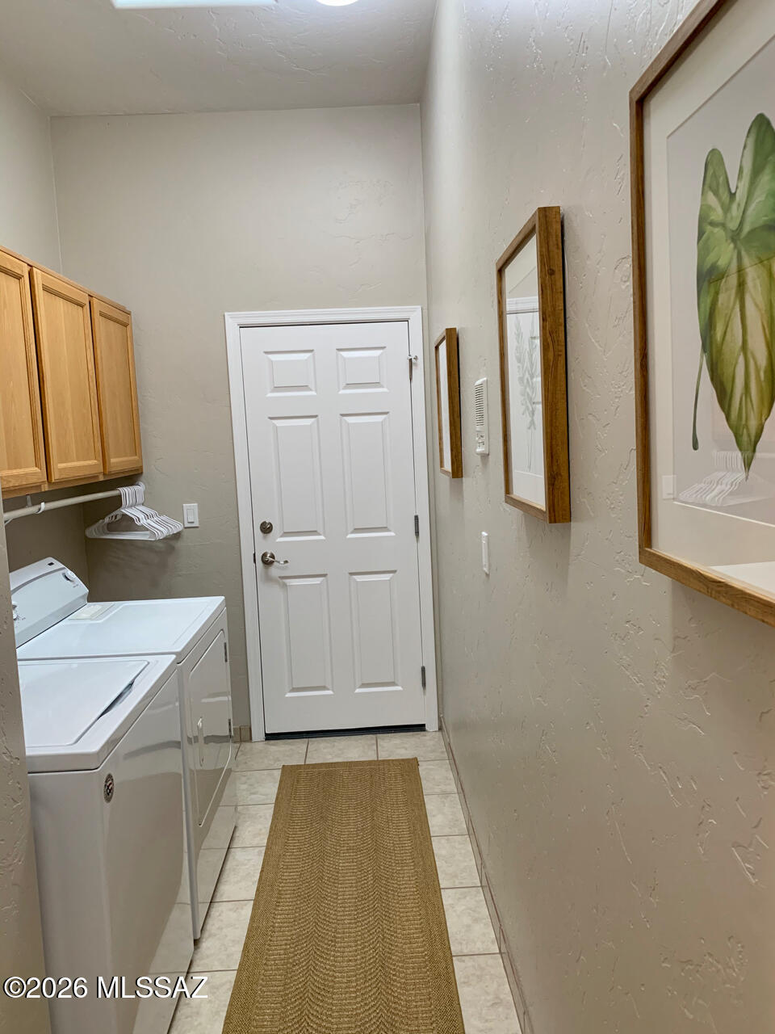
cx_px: 388
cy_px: 517
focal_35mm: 26
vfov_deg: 67.3
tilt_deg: -6.4
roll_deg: +2.8
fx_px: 776
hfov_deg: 53.1
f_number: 1.8
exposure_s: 1/60
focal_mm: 4.25
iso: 125
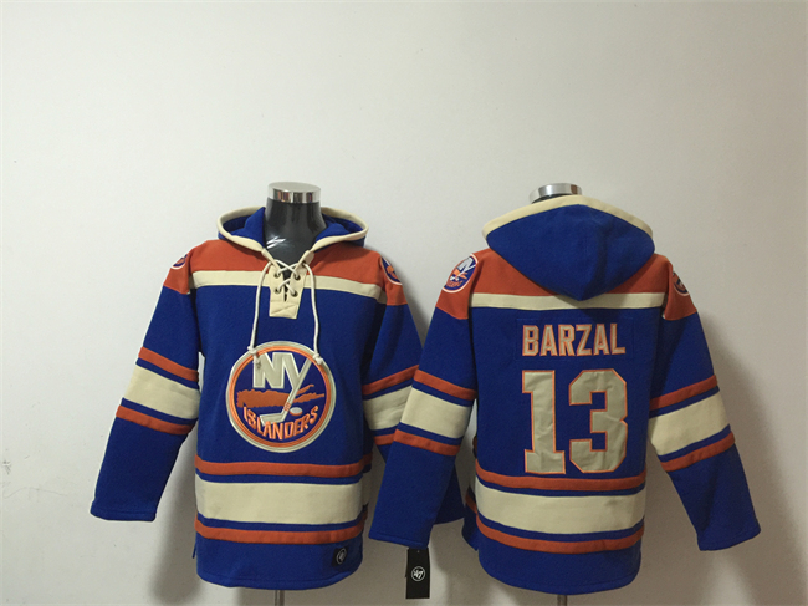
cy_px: 303
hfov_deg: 61.7
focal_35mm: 29
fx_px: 677
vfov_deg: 48.2
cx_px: 404
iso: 125
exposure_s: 1/10
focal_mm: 4.15
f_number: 2.2
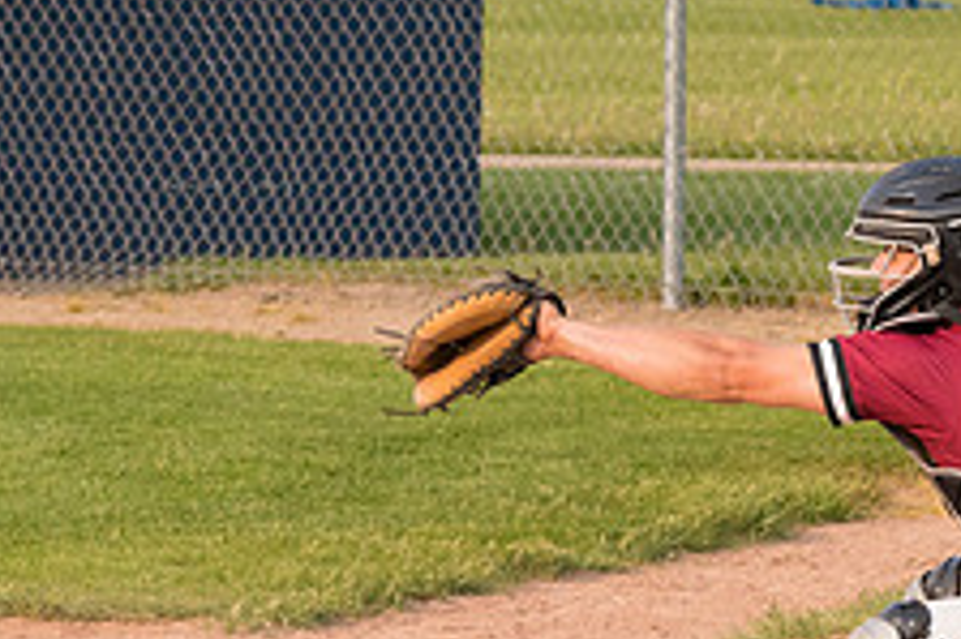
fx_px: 12003
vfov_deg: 3.1
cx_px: -275
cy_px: 317
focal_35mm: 450
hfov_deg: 4.6
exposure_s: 1/1600
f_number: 5.6
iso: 800
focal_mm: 116
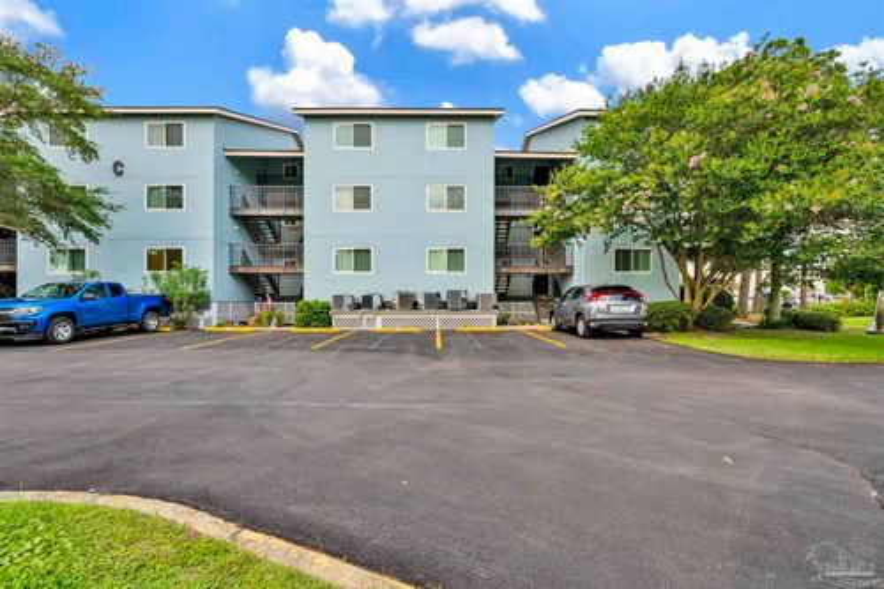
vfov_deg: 75.5
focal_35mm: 16
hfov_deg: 98.6
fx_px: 380
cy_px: 294
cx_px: 442
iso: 400
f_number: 11
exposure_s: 1/320
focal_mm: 15.5
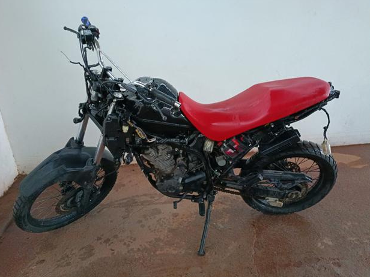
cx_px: 186
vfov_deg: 51.3
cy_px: 142
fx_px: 289
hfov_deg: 65.3
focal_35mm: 27
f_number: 1.8
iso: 1759
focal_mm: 4.81
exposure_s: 1/30
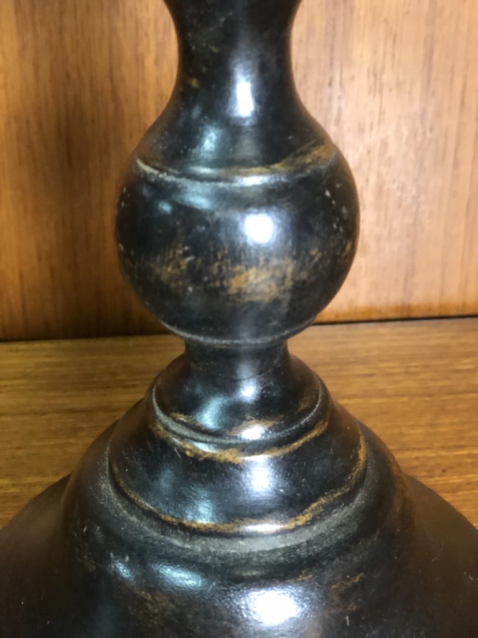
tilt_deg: -28.2
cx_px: 239
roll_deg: +0.9
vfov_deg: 36.8
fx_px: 957
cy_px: 319
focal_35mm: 52
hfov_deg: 28.0
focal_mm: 6
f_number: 2.4
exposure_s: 1/8
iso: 160
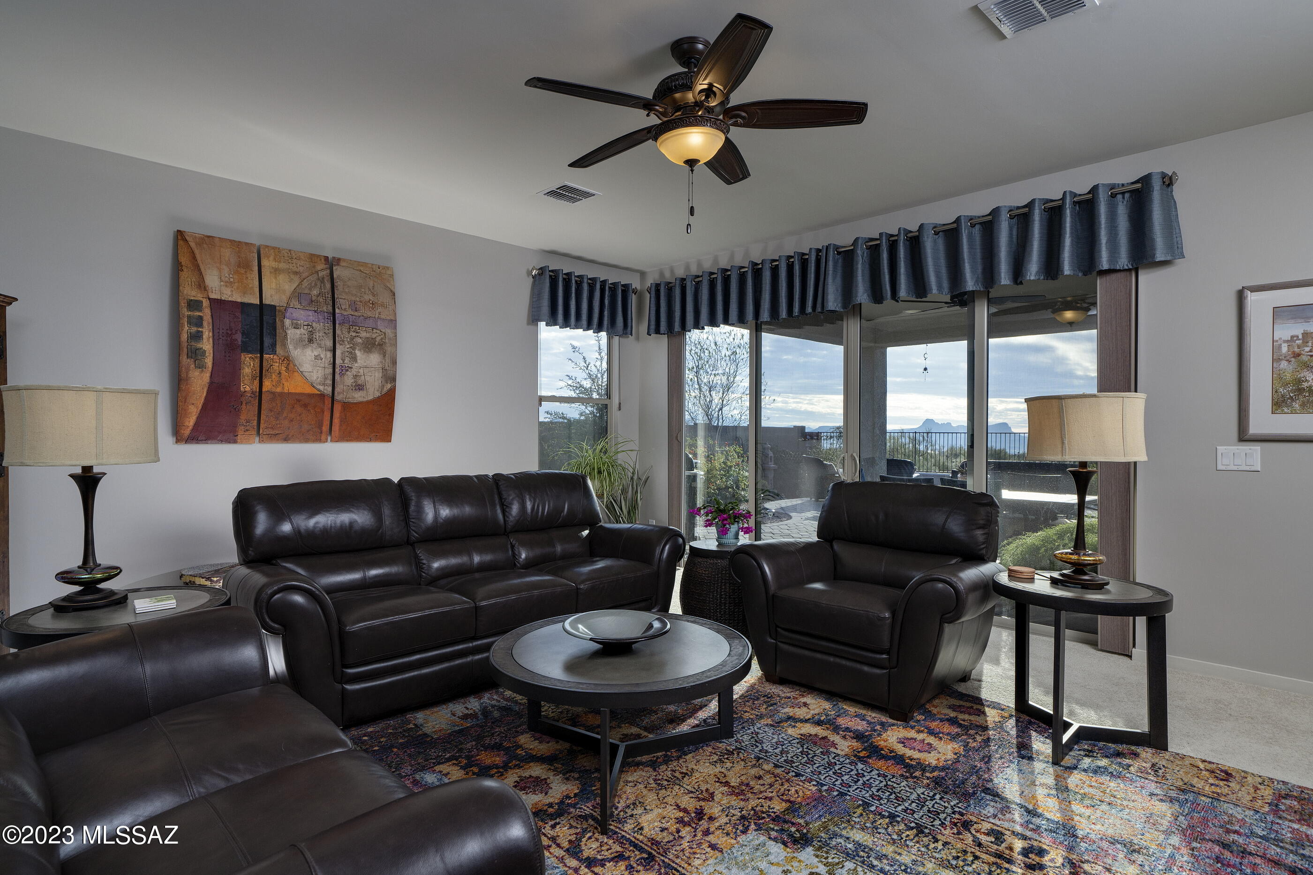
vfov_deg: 67.4
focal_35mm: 18
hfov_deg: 90.0
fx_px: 656
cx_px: 656
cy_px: 438
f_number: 8
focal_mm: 18
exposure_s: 1/125
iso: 200
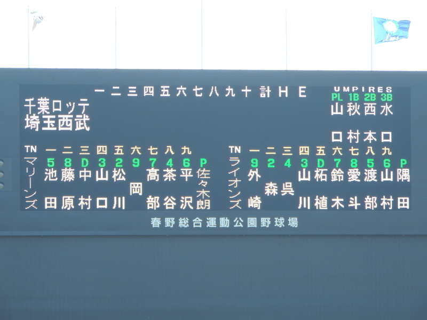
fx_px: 3084
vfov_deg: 5.9
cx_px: 214
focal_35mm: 250
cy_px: 160
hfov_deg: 7.9
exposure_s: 1/200
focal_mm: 44.5
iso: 180
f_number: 4.7
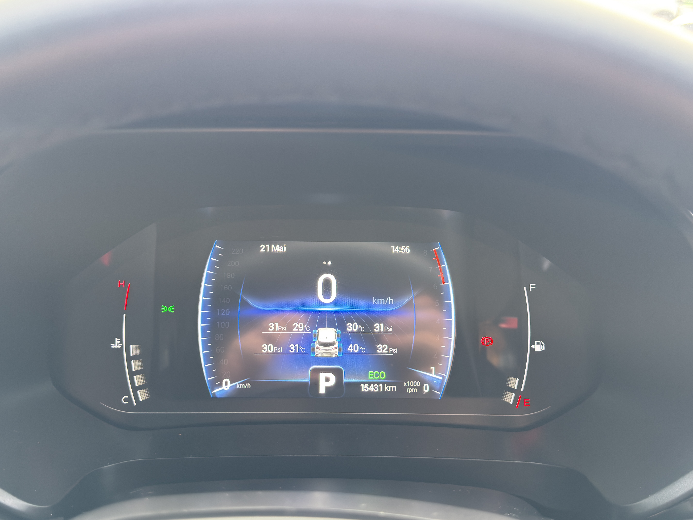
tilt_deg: -21.0
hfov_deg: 52.6
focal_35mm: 35
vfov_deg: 40.7
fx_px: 701
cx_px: 346
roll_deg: +0.2
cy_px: 260
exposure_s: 1/60
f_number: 1.78
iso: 160
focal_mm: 6.76
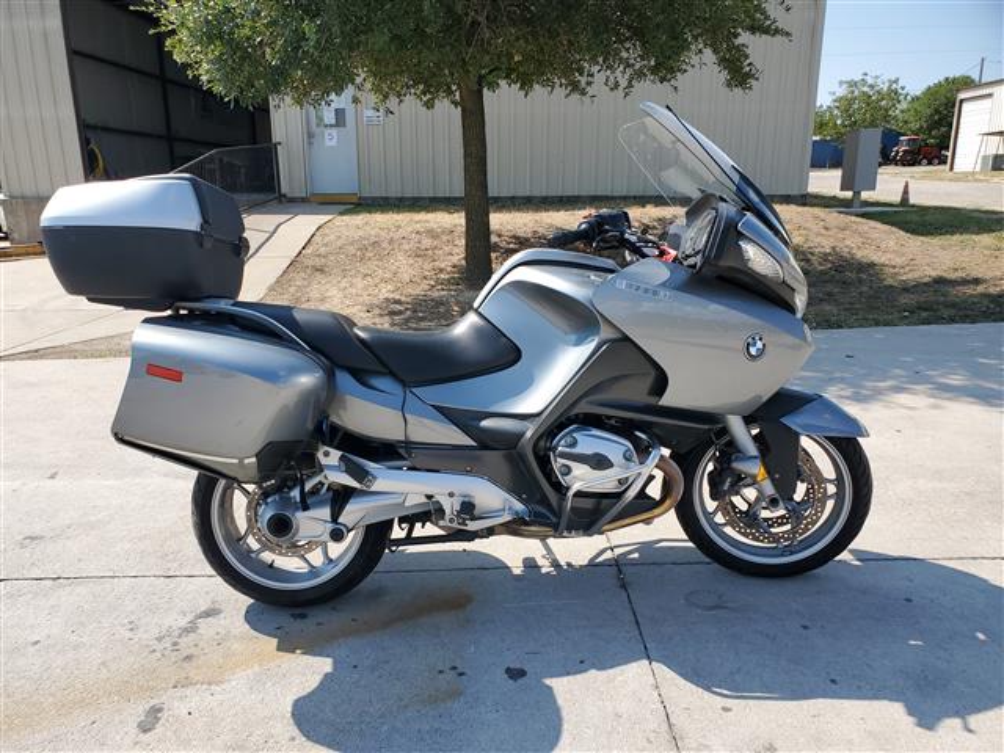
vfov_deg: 53.1
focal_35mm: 26
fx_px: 754
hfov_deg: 67.3
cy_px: 376
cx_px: 502
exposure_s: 1/878
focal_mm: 4.3
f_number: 2.4
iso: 50
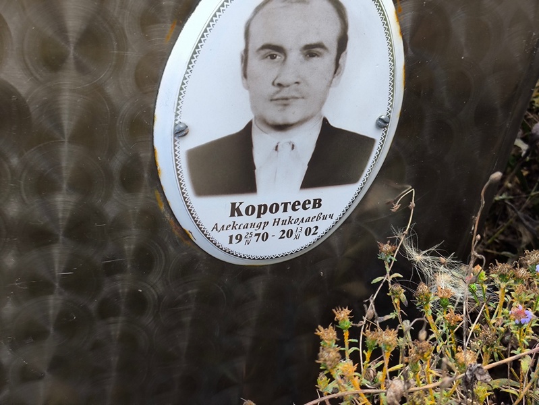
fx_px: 779
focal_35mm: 50
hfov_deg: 38.2
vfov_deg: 29.1
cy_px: 202
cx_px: 270
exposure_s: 1/197
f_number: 1.7
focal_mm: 4.71
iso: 50
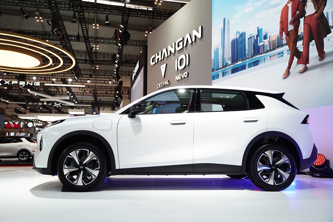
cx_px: 166
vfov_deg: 42.3
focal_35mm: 31
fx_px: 287
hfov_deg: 60.3
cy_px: 111
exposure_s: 1/125
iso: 320
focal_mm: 31
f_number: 2.8
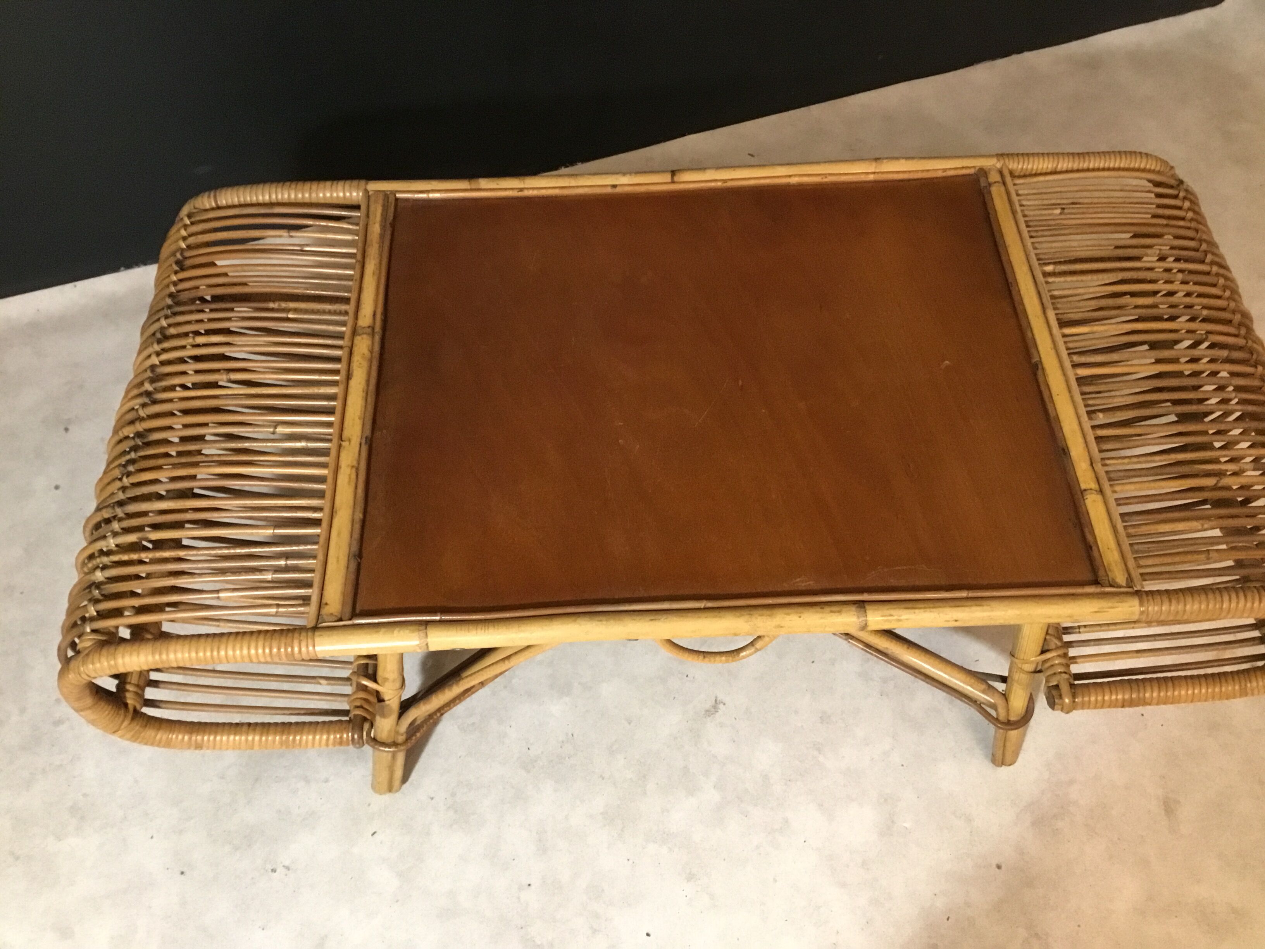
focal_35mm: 31
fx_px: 1133
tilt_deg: -55.1
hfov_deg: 58.4
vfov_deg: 45.4
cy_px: 474
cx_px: 632
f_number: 2.4
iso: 250
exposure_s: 1/17
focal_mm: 3.3
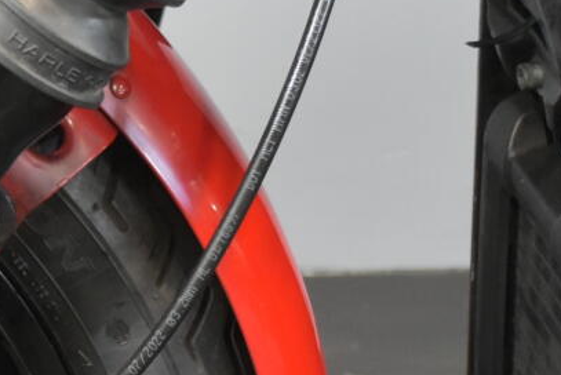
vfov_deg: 7.7
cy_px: 471
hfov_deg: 11.3
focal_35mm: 177
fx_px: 2760
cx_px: -149
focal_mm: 24
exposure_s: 1/20
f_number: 4
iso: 1600
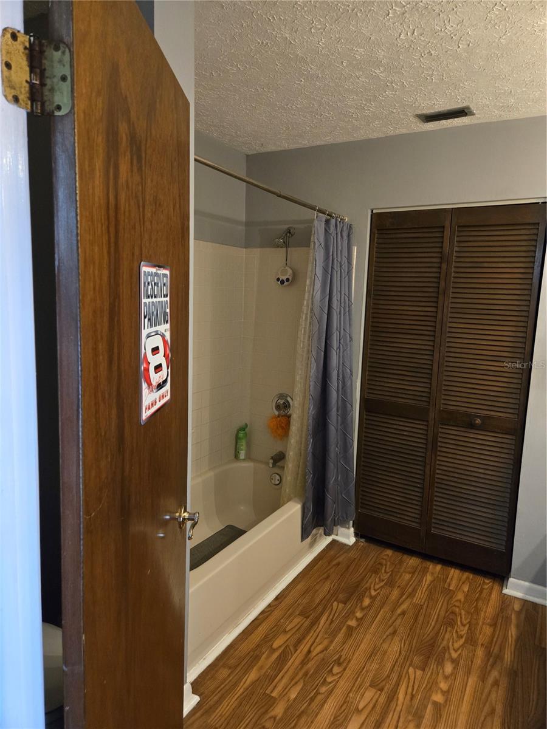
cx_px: 274
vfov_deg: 73.9
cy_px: 364
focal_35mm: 23
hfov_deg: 58.9
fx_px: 485
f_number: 1.8
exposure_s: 1/60
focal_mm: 5.4
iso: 1000
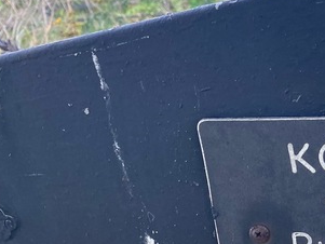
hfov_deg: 24.4
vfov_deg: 21.3
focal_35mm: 69
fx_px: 648
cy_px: 155
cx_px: 426
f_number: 1.8
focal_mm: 4.25
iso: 32
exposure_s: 1/162
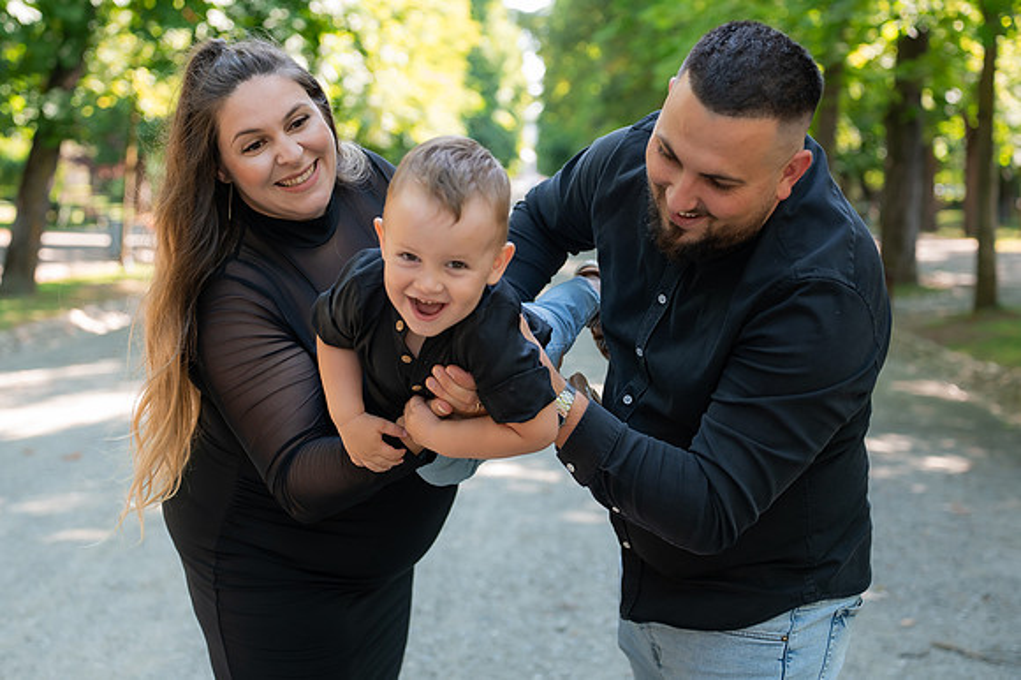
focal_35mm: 59
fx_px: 1683
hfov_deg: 33.7
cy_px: 298
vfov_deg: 22.8
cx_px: 460
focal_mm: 47
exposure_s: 1/320
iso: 320
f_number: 2.8
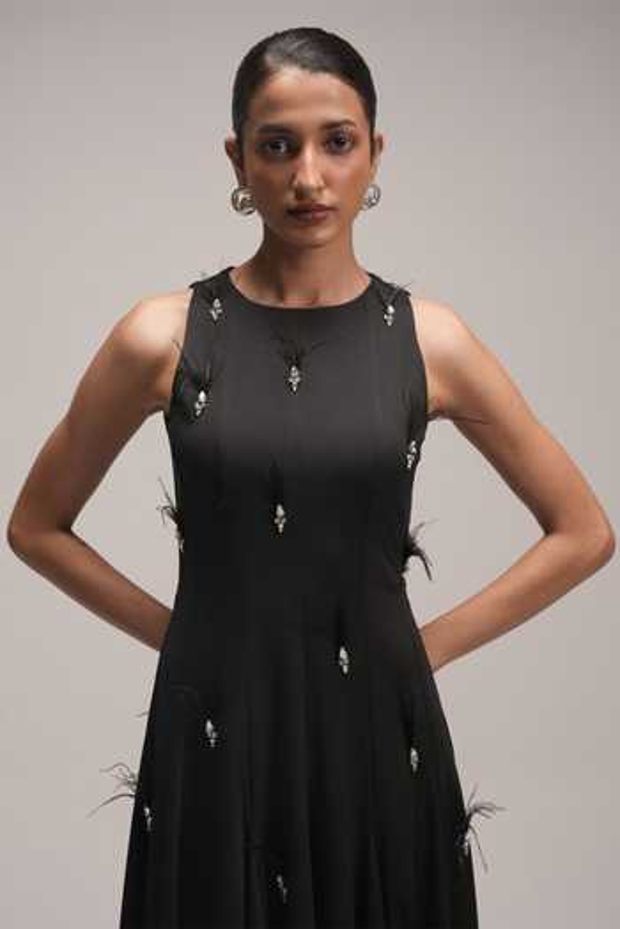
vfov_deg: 42.7
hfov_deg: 29.2
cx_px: 310
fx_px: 1191
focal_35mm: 46
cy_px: 464
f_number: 4.5
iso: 800
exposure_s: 1/160
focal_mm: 46.1
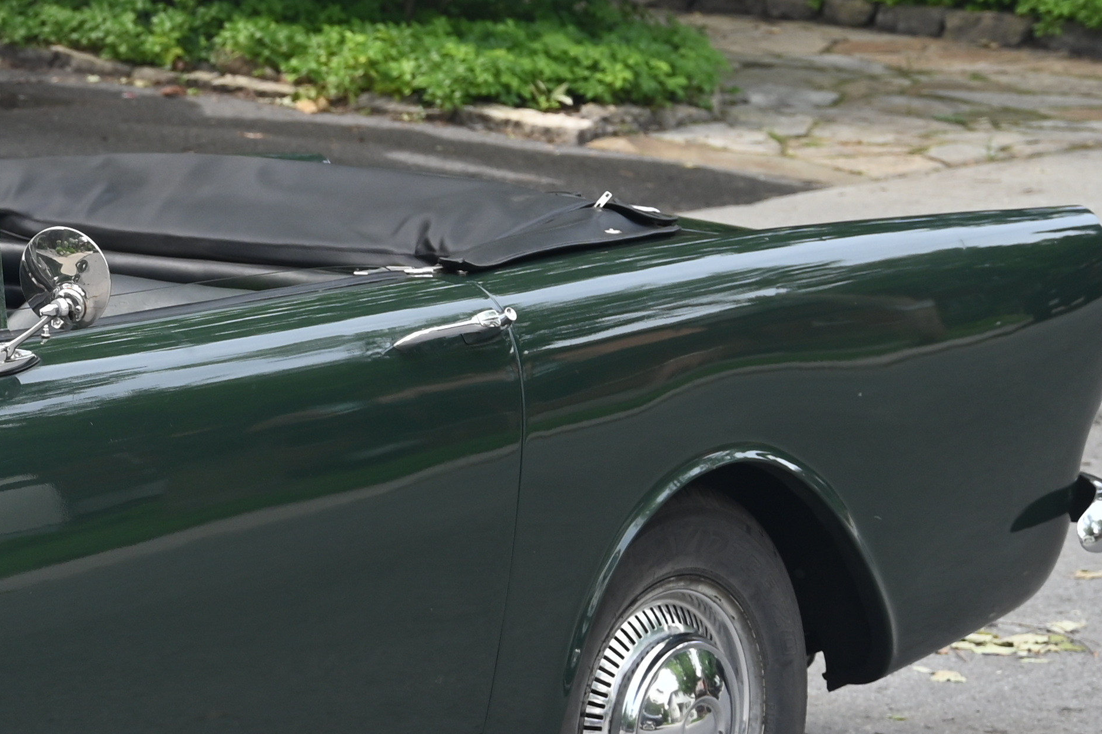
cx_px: -510
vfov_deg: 10.2
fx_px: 4132
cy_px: 496
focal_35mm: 135
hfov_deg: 14.3
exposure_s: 1/250
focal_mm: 42
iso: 200
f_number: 5
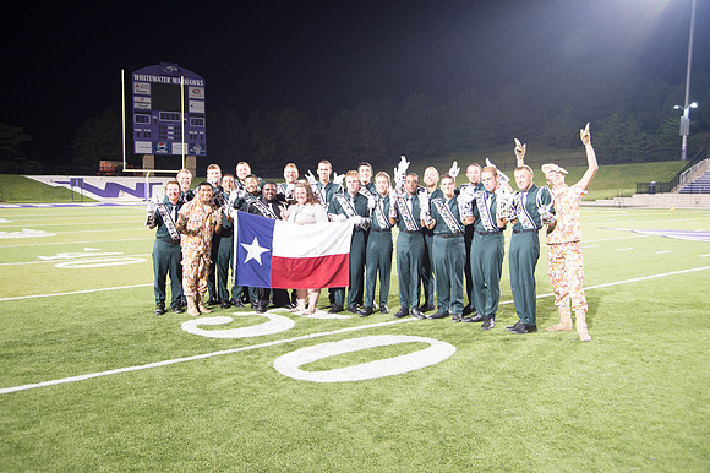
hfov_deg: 55.8
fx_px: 670
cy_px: 236
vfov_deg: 38.8
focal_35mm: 34
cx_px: 355
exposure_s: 1/15
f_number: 5
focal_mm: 34
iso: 1000
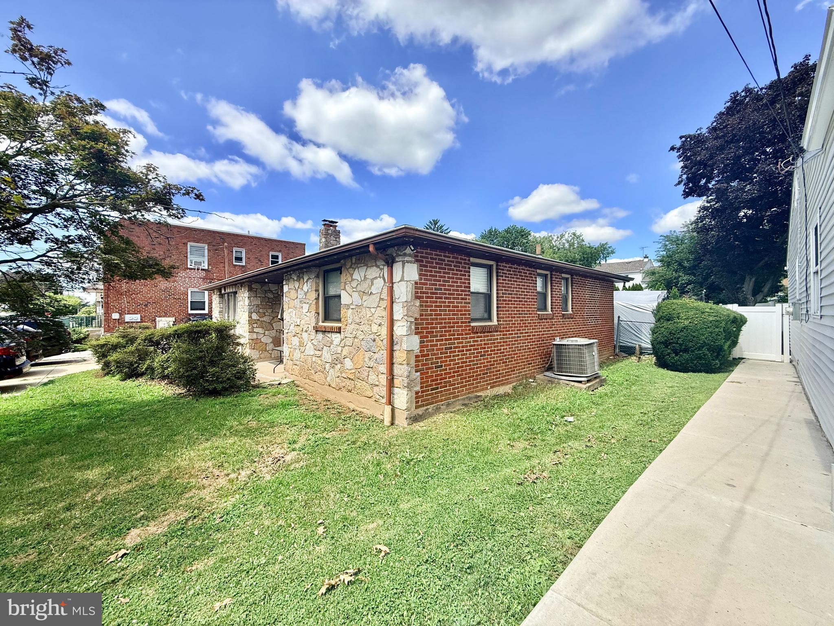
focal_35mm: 14
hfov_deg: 102.1
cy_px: 313
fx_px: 337
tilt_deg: +1.0
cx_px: 417
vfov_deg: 85.7
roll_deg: +0.4
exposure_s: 1/1189
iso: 50
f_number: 2.2
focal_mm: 2.22
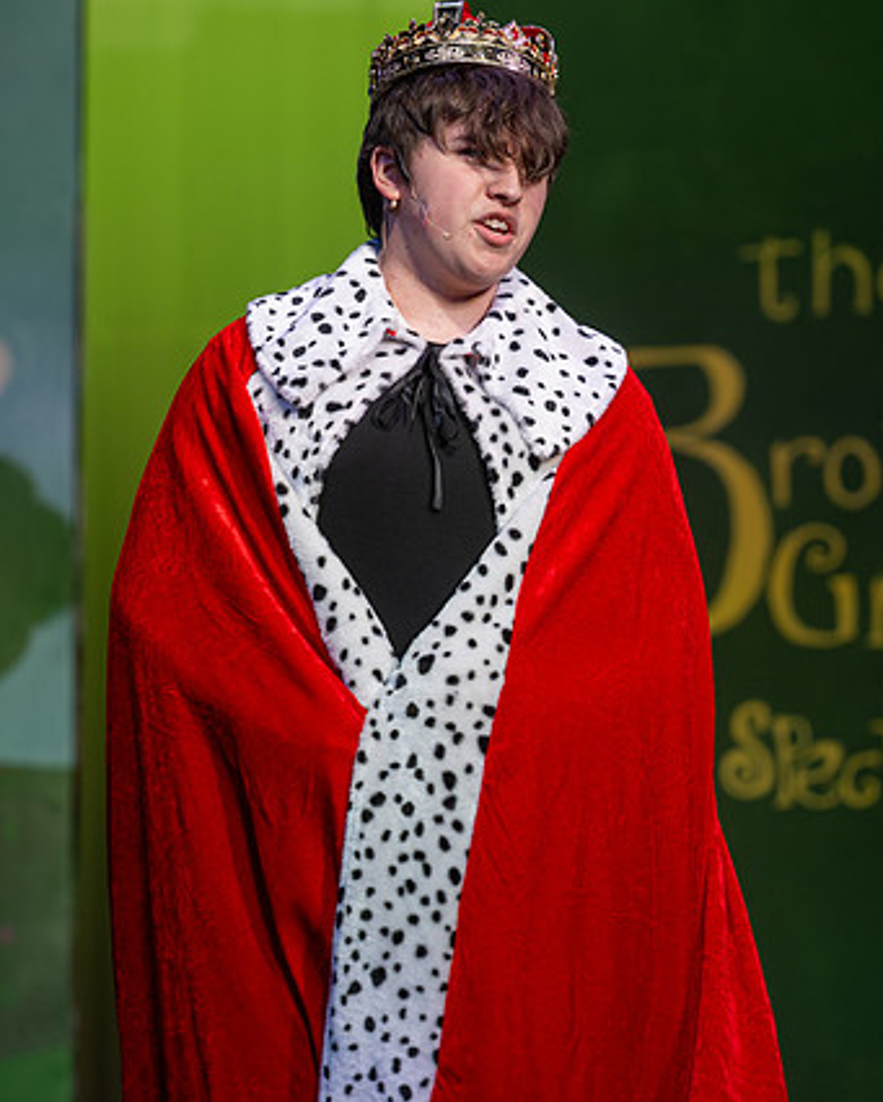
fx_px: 7576
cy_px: 499
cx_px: 485
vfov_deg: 8.3
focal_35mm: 232
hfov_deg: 6.7
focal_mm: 145
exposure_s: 1/250
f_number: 2.8
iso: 125
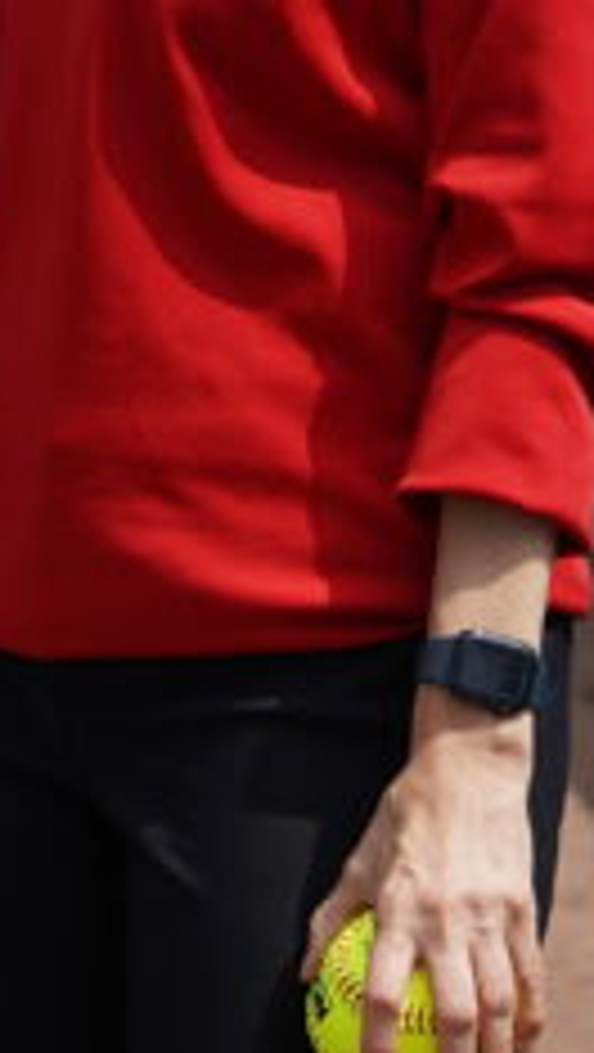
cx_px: -198
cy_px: -47
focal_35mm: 183
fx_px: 5113
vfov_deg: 11.6
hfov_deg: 6.6
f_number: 2.8
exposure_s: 1/5000
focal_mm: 40
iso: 160
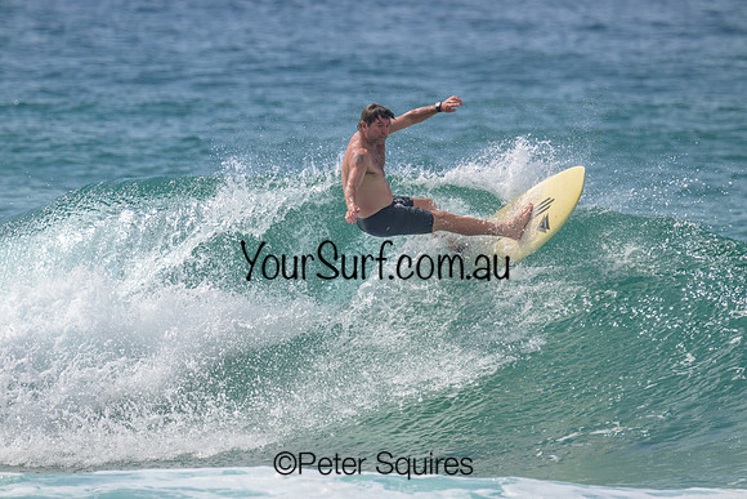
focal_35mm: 800
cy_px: 250
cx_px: 374
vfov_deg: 1.7
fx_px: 16603
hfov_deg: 2.6
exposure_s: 1/2000
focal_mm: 800
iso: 560
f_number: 11
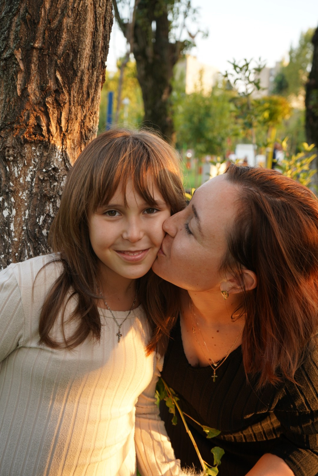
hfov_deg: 31.9
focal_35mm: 42
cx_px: 159
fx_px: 556
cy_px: 238
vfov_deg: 46.4
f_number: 5.6
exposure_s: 1/40
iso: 160
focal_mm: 42
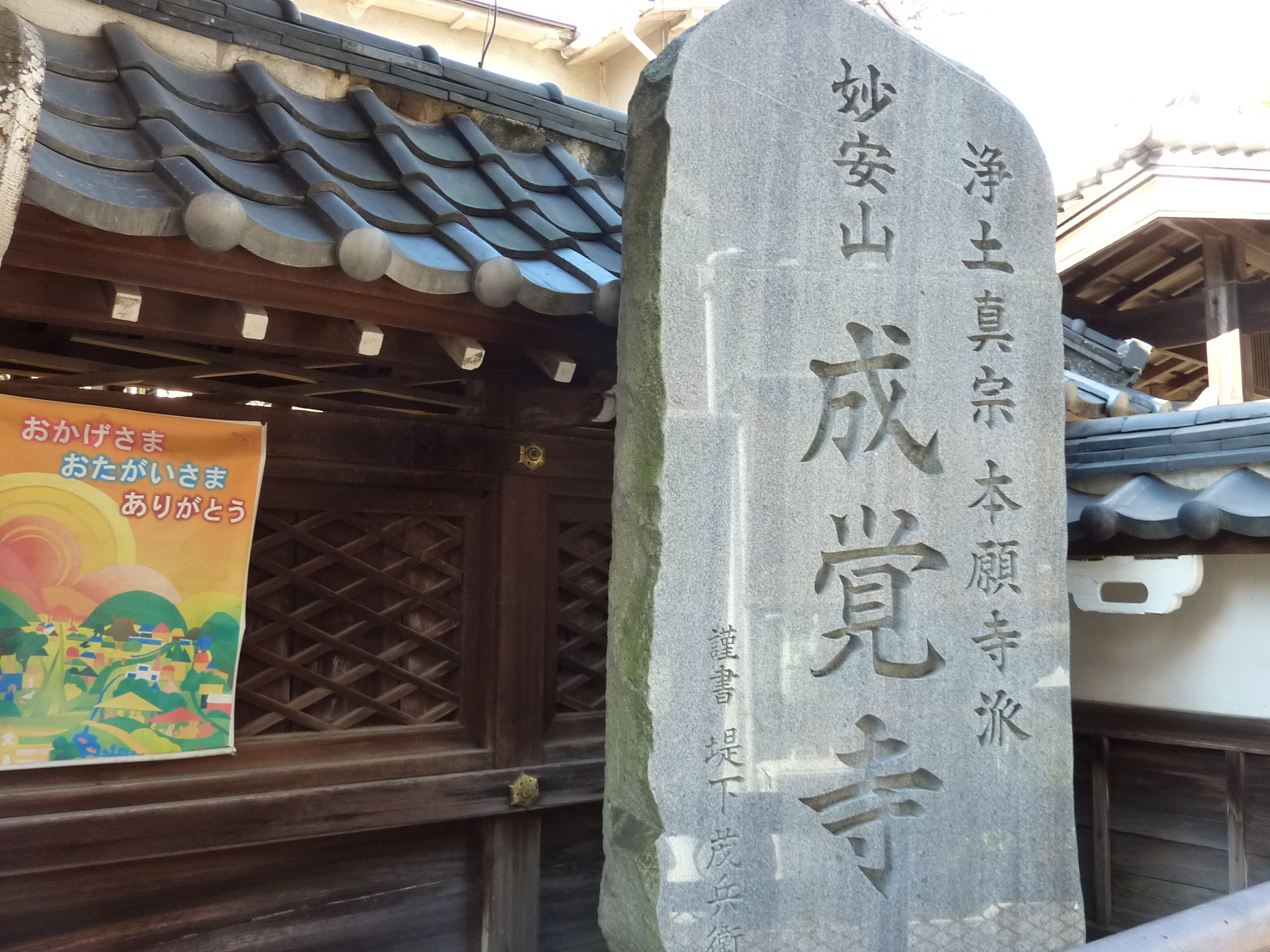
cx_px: 635
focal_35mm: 29
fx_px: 1064
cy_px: 476
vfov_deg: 48.2
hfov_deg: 61.7
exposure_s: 1/80
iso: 250
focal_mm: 4.1
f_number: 3.3
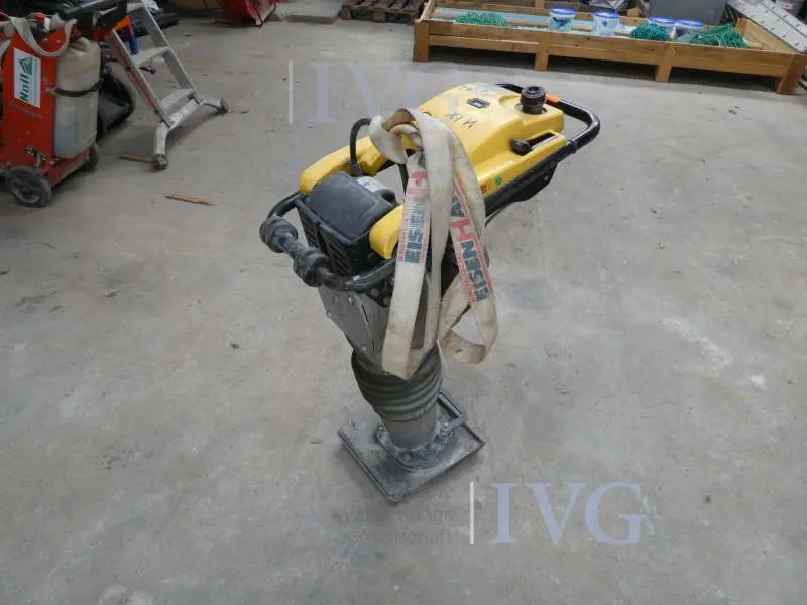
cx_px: 404
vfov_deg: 56.8
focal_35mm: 24
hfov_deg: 71.6
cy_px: 302
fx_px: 560
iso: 160
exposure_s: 1/60
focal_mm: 4.3
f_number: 3.3
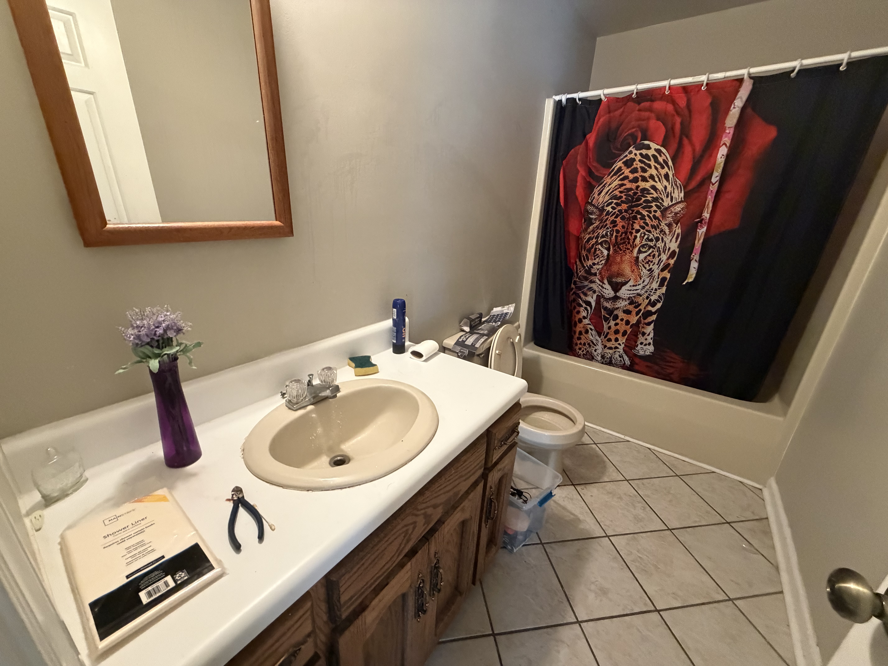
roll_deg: -2.2
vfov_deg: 85.7
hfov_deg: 102.1
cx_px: 444
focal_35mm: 14
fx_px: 359
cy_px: 333
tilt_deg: -19.0
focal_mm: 2.22
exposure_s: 1/60
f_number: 2.2
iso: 640
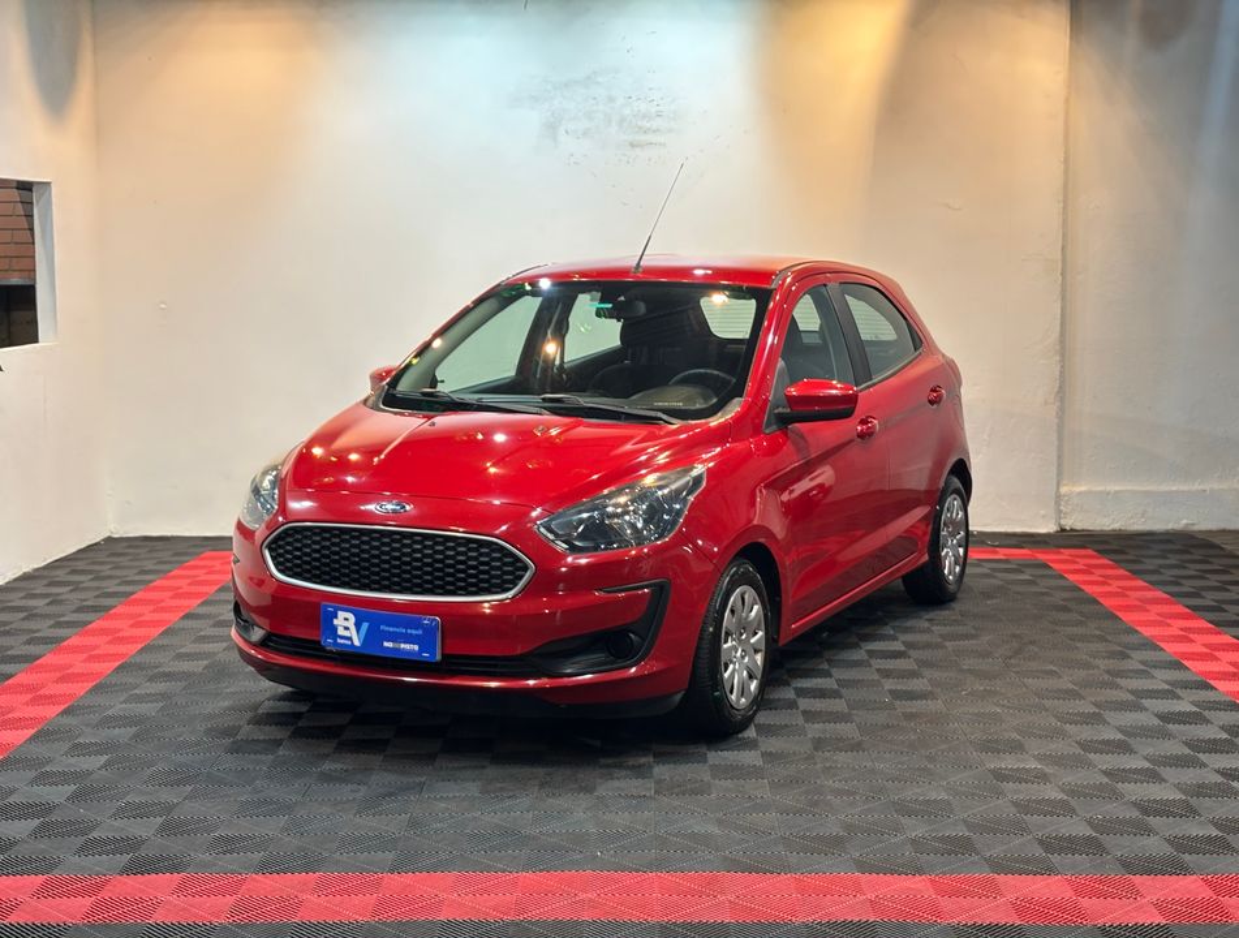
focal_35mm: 52
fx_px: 1868
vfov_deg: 28.2
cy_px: 469
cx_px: 620
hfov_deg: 36.7
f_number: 1.6
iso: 160
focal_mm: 5.96
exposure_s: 1/40
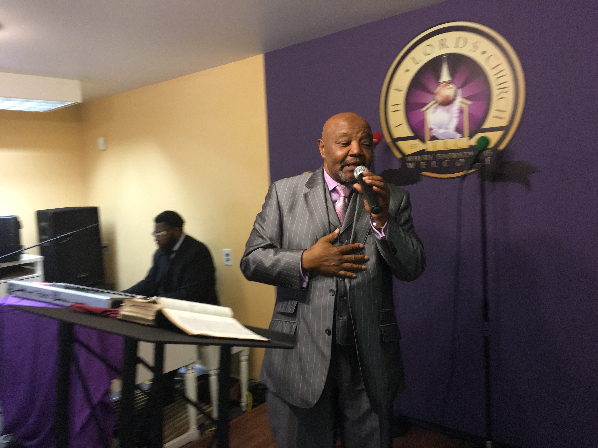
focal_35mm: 29
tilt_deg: -3.8
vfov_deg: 48.2
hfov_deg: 61.7
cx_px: 299
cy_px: 224
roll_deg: +3.3
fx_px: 501
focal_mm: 4.15
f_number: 2.2
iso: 200
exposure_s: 1/30
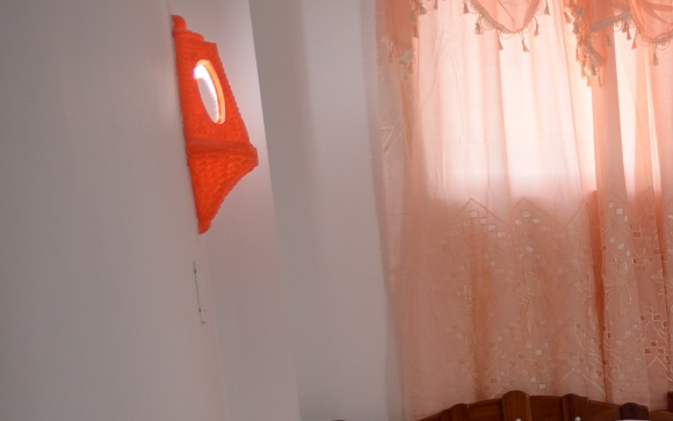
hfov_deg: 22.7
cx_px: 868
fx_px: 1494
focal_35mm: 81
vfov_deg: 15.2
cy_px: 564
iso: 400
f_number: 2.8
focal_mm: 19
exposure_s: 1/200
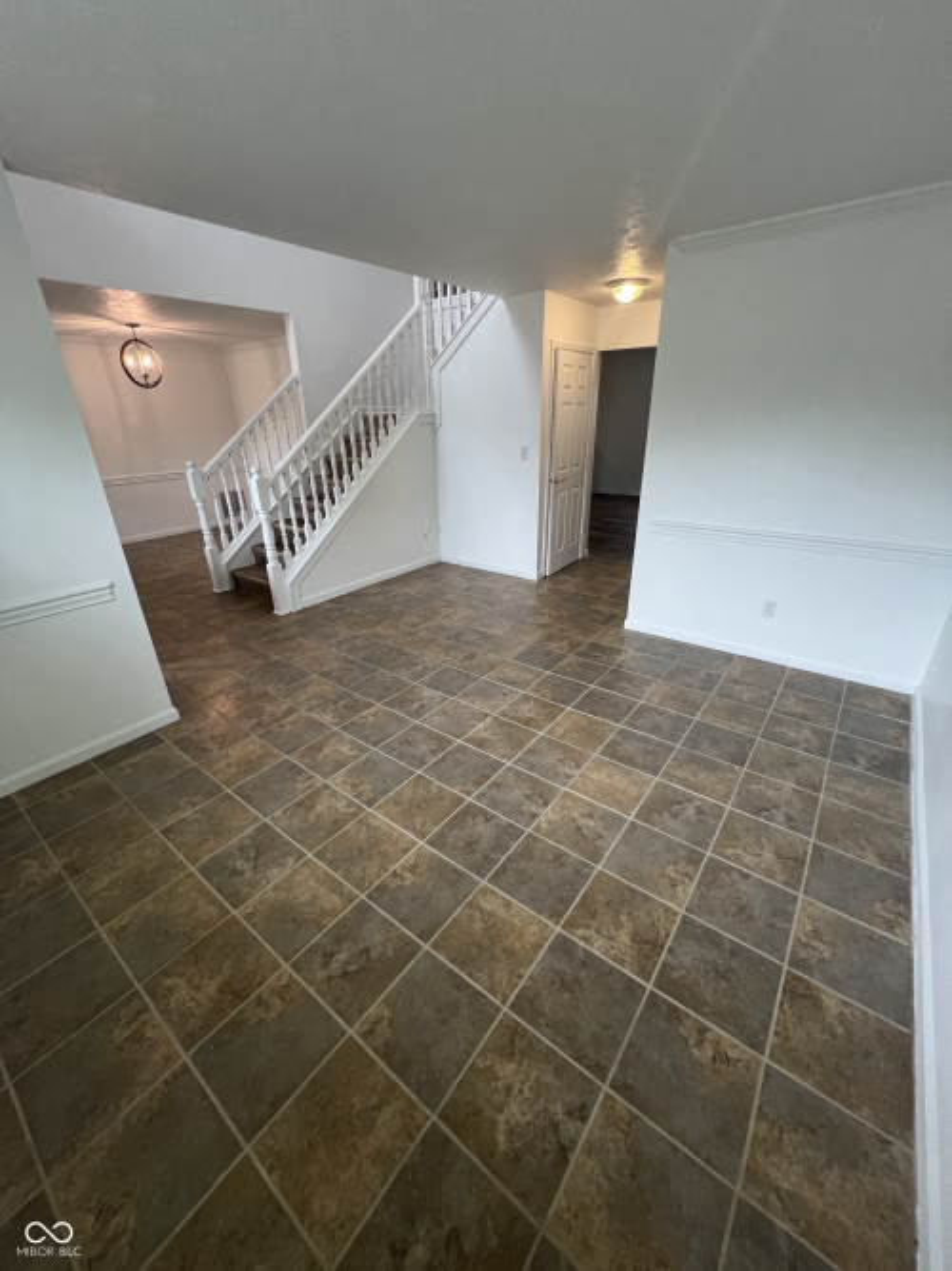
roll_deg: +2.3
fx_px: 477
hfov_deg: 89.9
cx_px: 476
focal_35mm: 13
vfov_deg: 106.2
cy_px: 636
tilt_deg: -25.4
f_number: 1.8
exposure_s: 1/99
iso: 100
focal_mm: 1.57
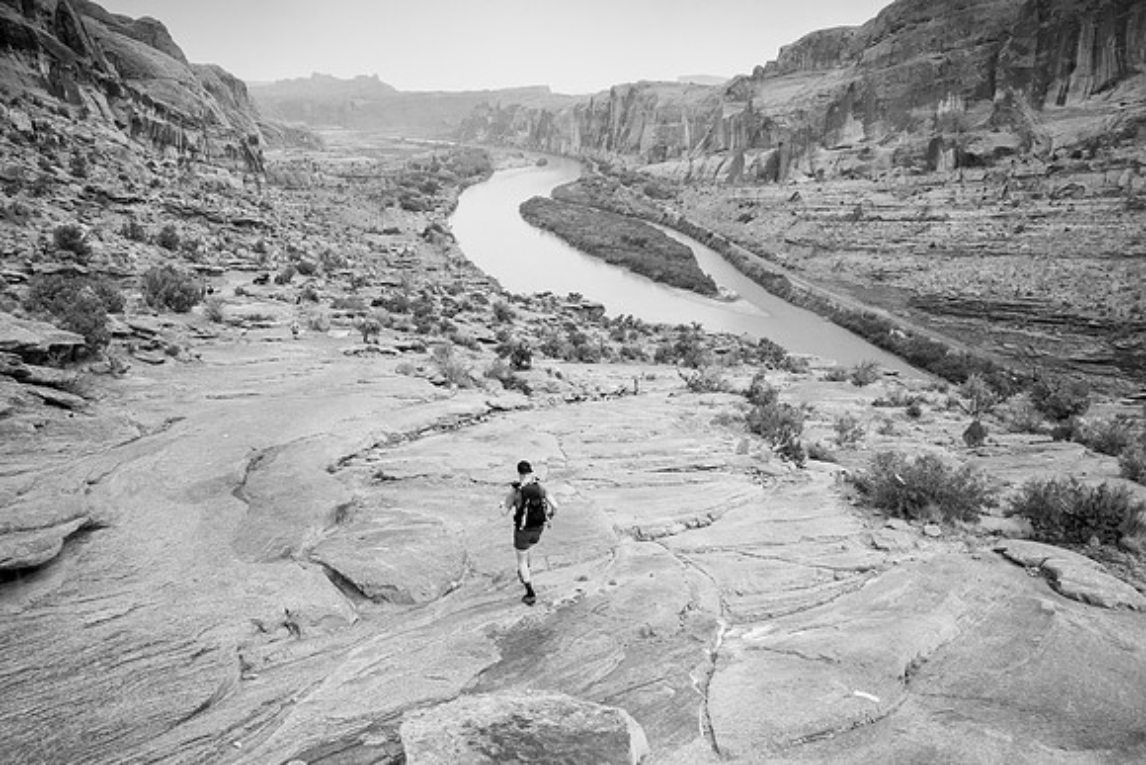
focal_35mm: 25
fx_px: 784
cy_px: 382
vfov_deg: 52.0
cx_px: 573
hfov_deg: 72.3
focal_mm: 24
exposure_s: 1/400
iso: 2000
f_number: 8
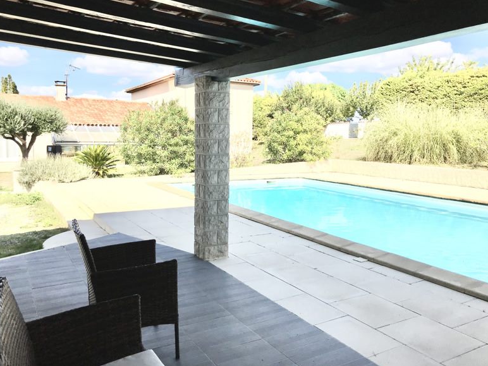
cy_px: 179
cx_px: 238
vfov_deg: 48.2
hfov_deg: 61.7
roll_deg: -0.7
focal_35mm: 29
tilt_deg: -5.2
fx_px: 409
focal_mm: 3.99
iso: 20
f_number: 1.8
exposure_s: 1/3425
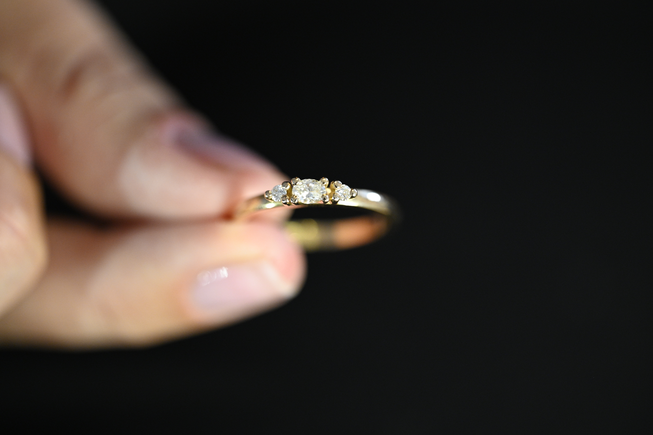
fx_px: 1903
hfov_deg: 19.5
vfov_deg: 13.0
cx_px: 326
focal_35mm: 105
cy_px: 218
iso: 3200
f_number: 3.3
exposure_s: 1/125
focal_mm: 105
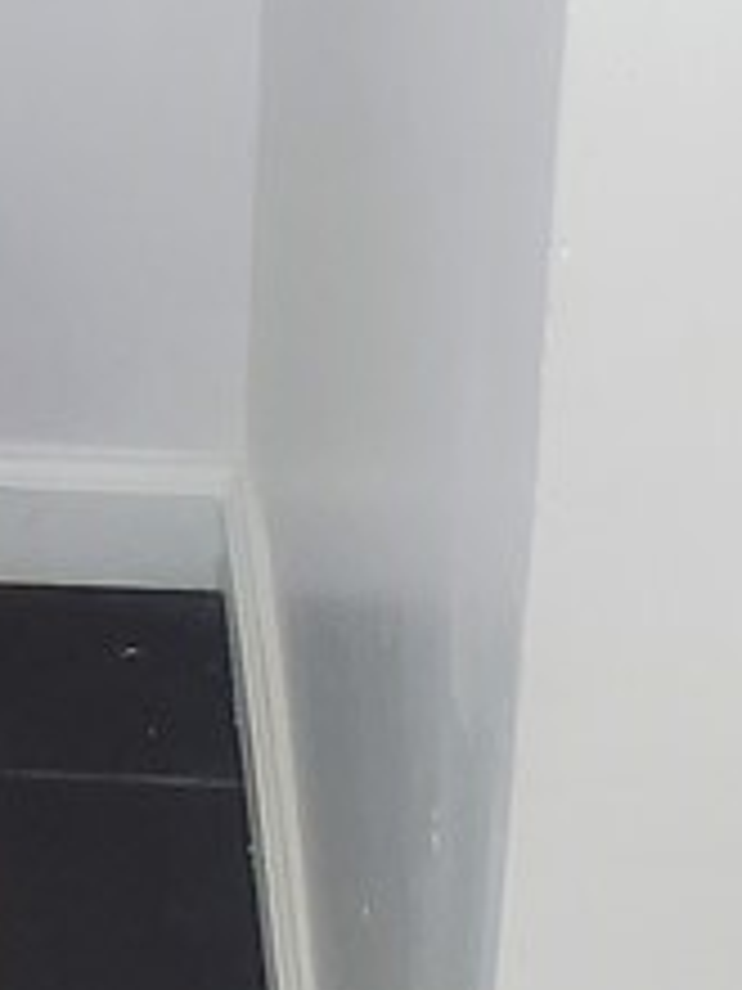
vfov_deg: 15.6
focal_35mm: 121
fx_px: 3458
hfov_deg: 11.5
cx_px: -544
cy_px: -238
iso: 320
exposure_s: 1/120
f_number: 2.4
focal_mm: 4.3
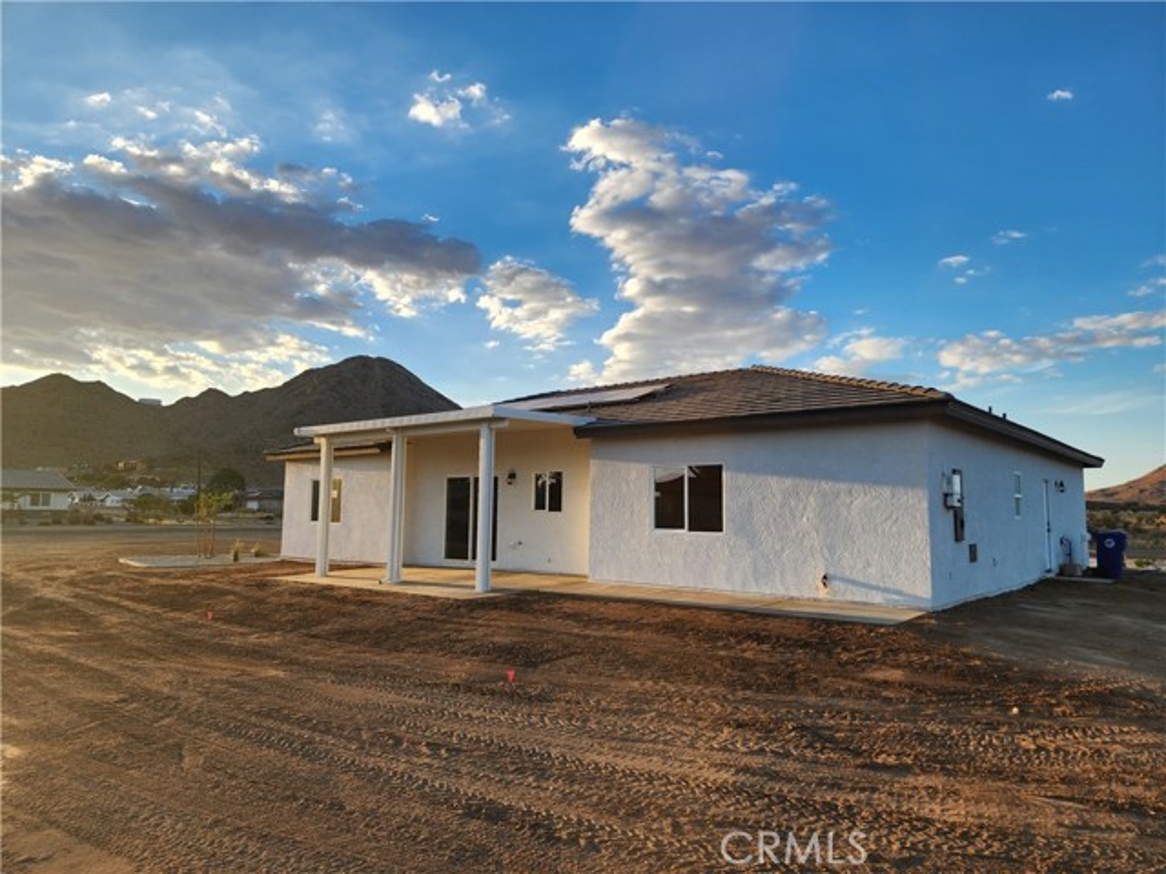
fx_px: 775
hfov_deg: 73.9
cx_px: 583
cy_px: 437
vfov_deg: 58.9
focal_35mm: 23
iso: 12
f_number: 1.8
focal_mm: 6.4
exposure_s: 1/390
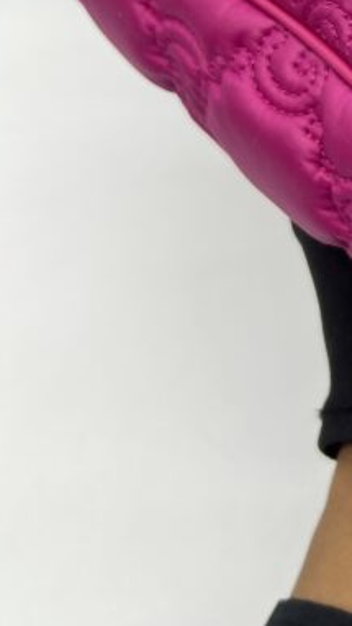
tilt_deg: -47.1
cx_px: 614
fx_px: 1261
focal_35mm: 76
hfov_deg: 14.2
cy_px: 116
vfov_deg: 27.3
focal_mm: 5.7
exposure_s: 1/134
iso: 32
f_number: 1.5
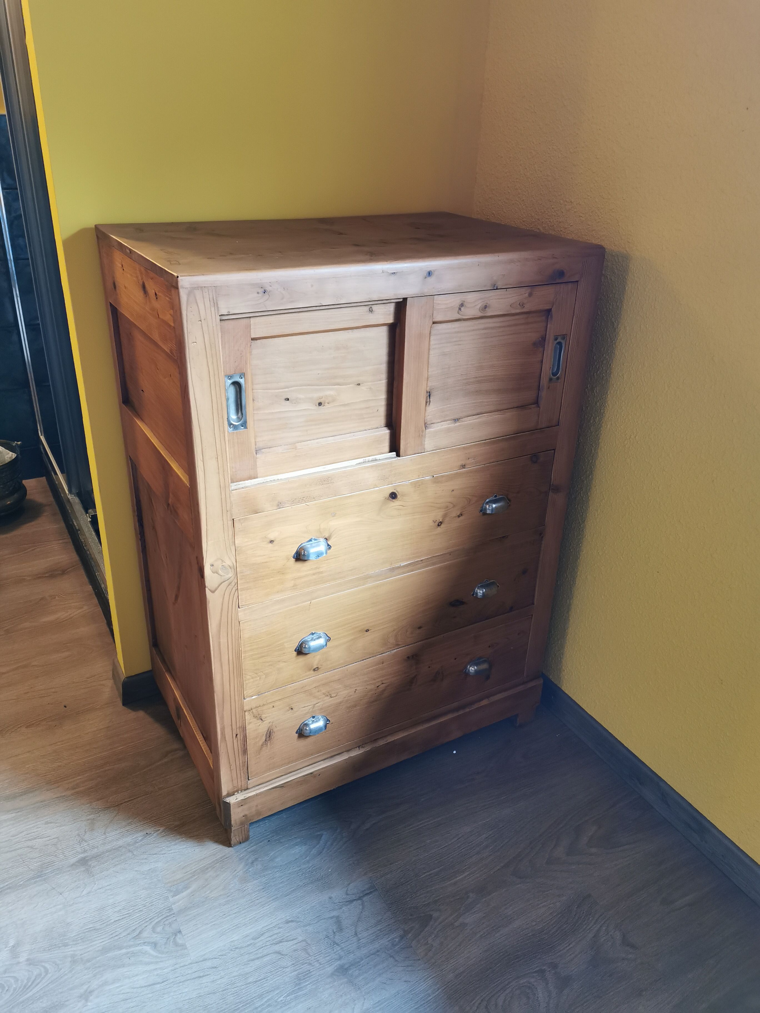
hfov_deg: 51.4
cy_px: 506
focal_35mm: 27
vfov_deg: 65.3
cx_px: 380
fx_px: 790
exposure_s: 1/50
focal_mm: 5.56
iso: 400
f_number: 1.6
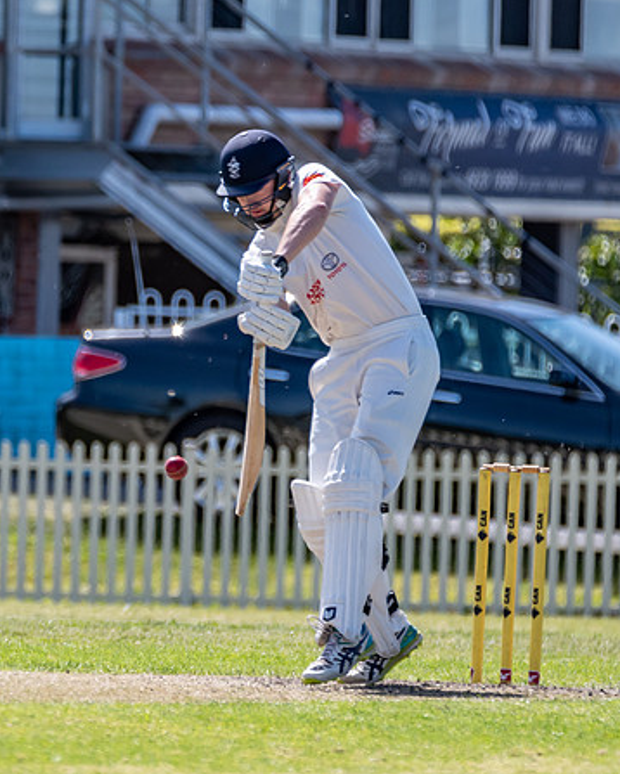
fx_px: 24297
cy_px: 388
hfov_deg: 1.5
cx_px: 9
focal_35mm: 1060
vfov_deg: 1.8
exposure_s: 1/1600
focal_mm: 460
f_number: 7.1
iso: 500
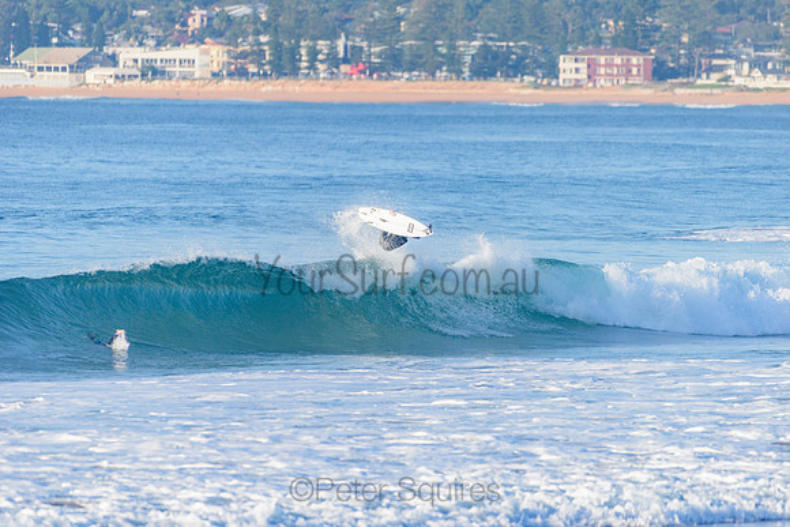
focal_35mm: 500
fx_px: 10974
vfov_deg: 2.8
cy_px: 264
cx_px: 395
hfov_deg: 4.1
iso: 320
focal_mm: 500
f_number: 5.6
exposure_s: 1/2000
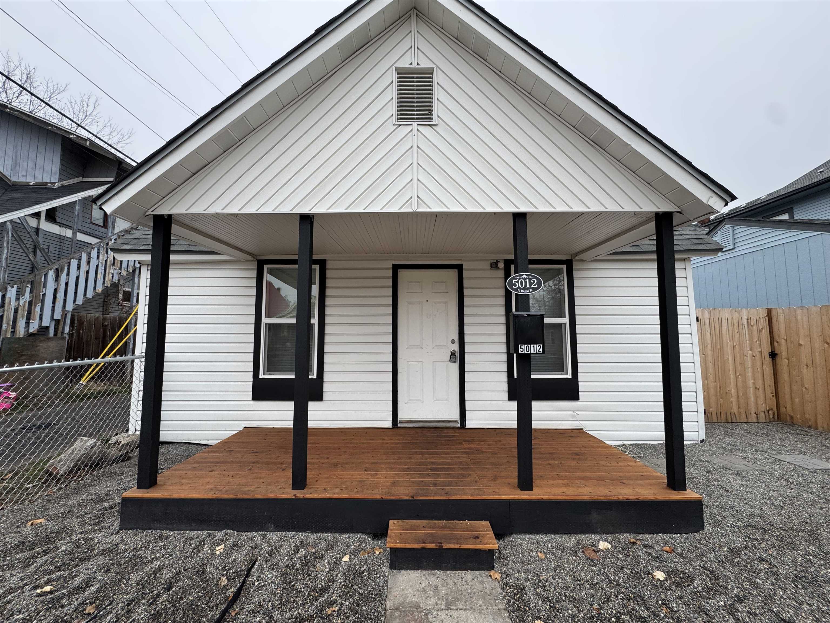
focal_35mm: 14
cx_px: 415
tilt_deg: +3.8
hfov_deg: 102.1
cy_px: 312
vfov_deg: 85.7
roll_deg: -0.2
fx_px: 336
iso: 50
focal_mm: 2.22
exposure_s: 1/99
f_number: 2.2
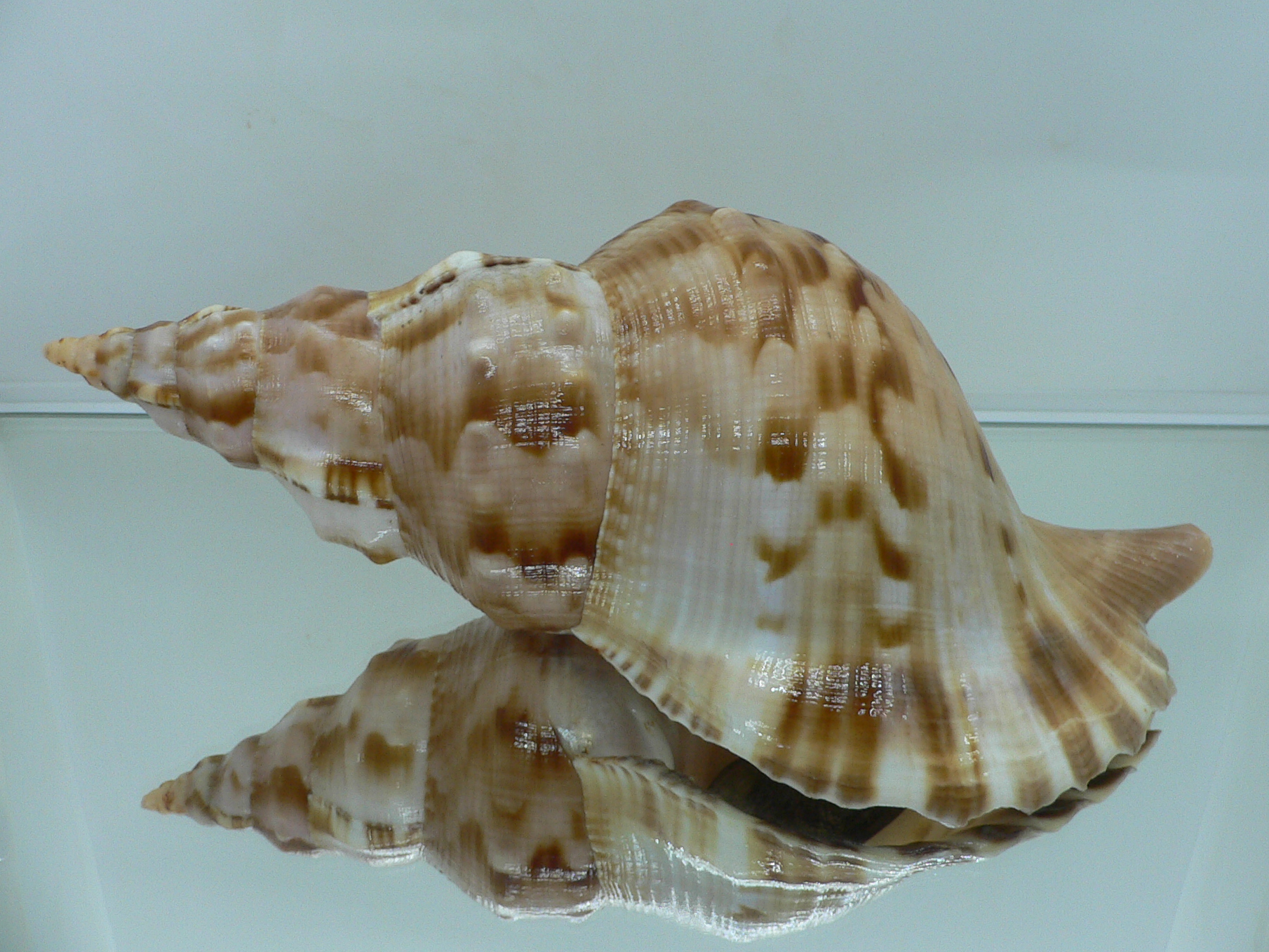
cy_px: 440
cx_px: 652
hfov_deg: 47.9
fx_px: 1430
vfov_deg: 36.8
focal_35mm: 39
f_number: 2.8
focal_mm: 4.6
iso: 100
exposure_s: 1/60
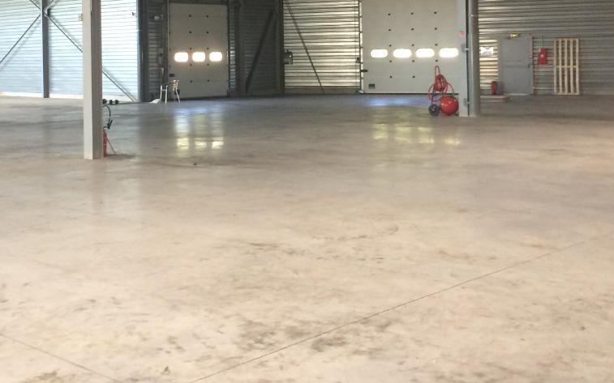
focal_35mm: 52
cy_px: 46
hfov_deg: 38.6
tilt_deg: +0.6
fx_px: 870
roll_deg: +0.7
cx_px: 221
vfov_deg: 24.2
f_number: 2.2
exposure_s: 1/33
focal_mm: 4.15
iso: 100
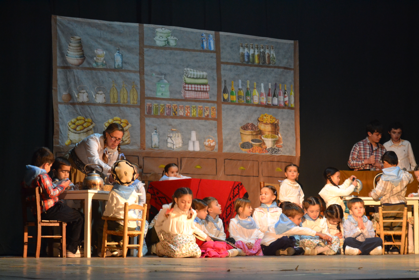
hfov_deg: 24.6
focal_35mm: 82
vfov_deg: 16.6
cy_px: 140
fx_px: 960
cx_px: 210
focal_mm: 55
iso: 2200
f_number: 5.6
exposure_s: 1/60
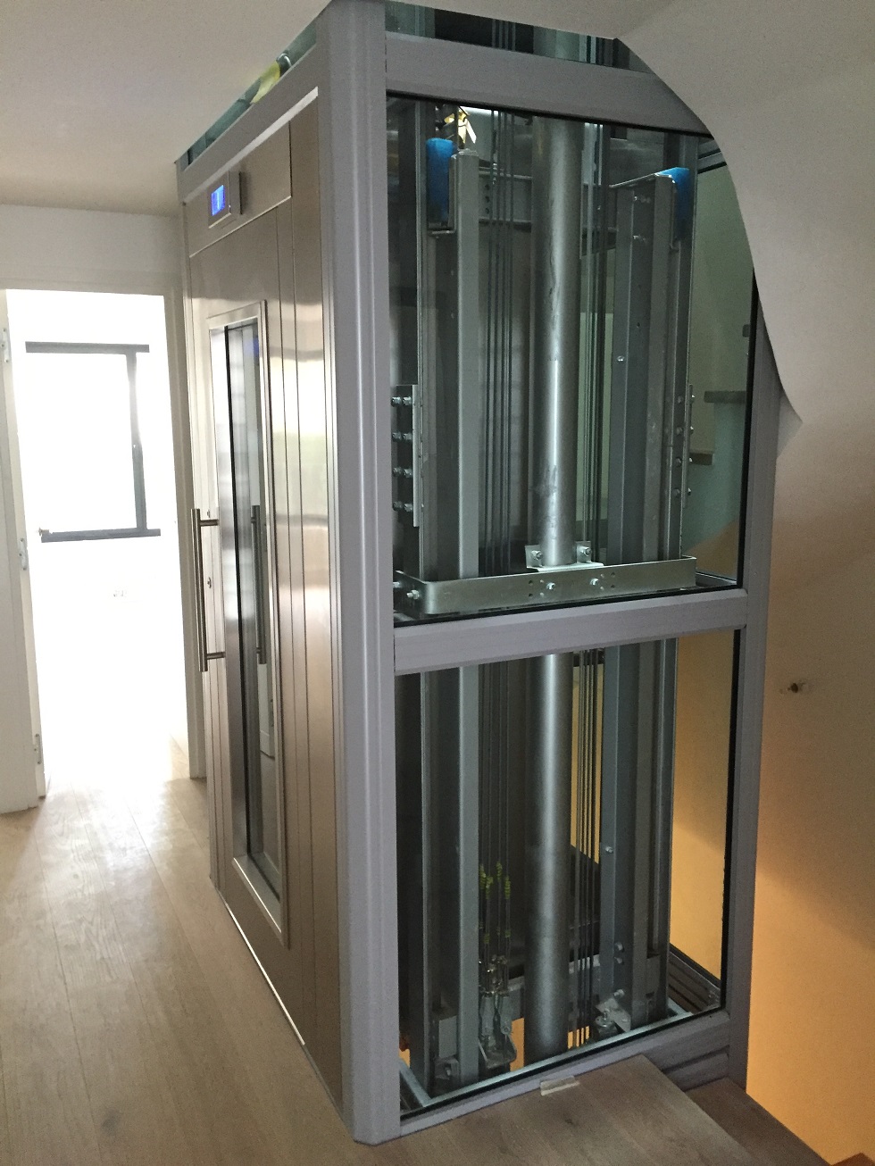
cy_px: 583
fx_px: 977
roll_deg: +0.9
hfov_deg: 48.2
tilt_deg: -9.4
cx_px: 438
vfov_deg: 61.7
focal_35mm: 29
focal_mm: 4.15
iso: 250
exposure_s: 1/17
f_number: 2.2
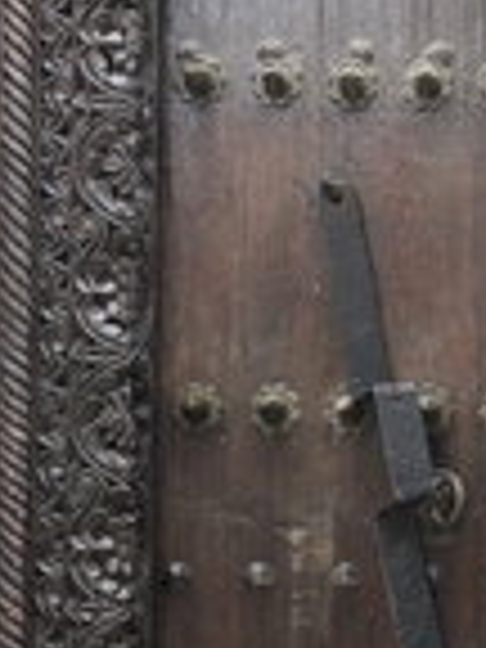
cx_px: 580
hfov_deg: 13.8
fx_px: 1947
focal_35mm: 104
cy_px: 353
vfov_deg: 18.9
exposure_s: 1/287
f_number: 1.8
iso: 20
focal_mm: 4
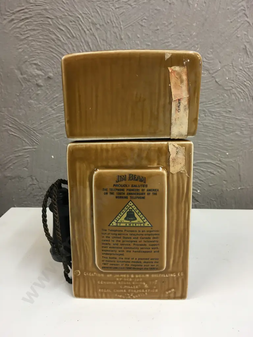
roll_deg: -0.7
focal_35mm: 29
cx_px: 126
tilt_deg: -13.1
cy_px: 168
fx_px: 283
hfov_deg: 48.2
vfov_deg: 61.7
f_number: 2.2
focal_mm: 4.15
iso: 40
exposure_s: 1/17
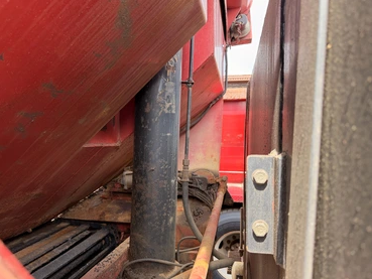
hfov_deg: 67.2
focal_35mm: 26
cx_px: 175
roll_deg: +0.7
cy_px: 149
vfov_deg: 53.0
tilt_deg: -2.5
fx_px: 279
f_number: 1.78
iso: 80
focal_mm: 6.76
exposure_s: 1/251
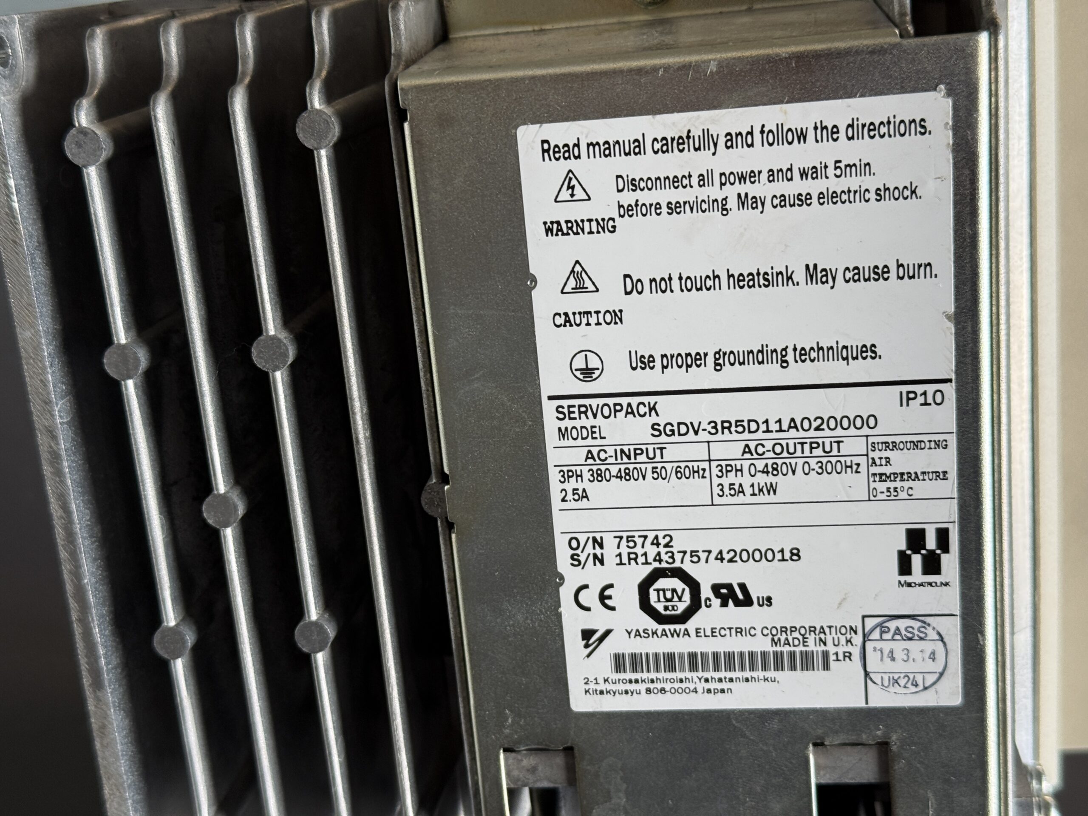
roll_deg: -12.0
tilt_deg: -17.8
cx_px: 544
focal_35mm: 48
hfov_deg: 39.7
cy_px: 408
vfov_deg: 30.3
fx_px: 1509
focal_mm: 6.76
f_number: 1.78
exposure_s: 1/100
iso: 64
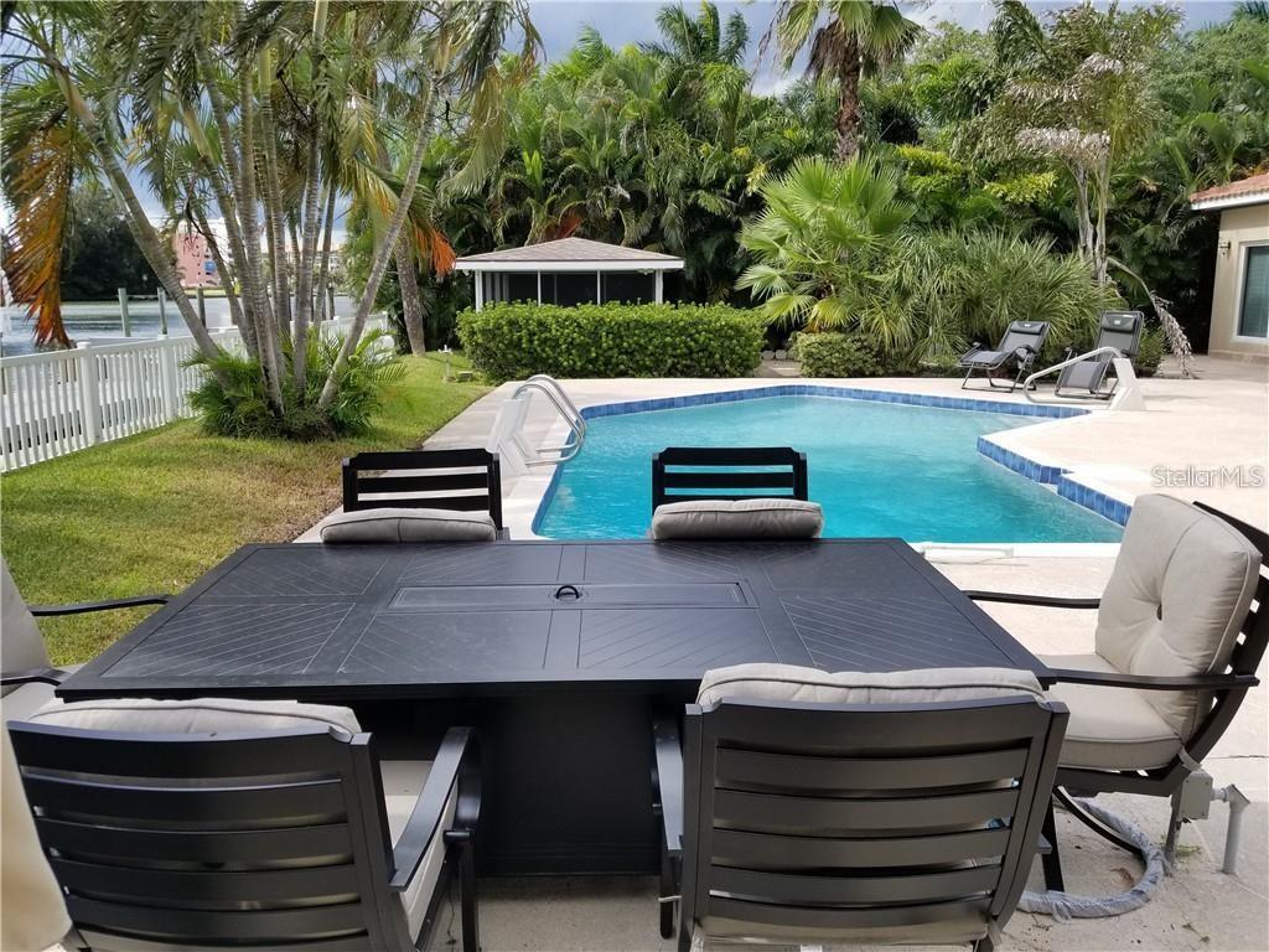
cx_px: 634
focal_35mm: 26
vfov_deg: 53.1
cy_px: 476
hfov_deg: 67.3
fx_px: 953
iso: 50
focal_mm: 4.25
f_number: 1.7
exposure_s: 1/1560
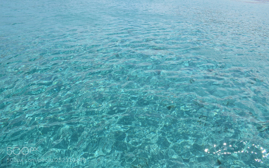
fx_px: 205
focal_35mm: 28
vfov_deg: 44.5
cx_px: 133
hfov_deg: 66.5
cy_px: 82
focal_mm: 18
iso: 200
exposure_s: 1/500
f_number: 11
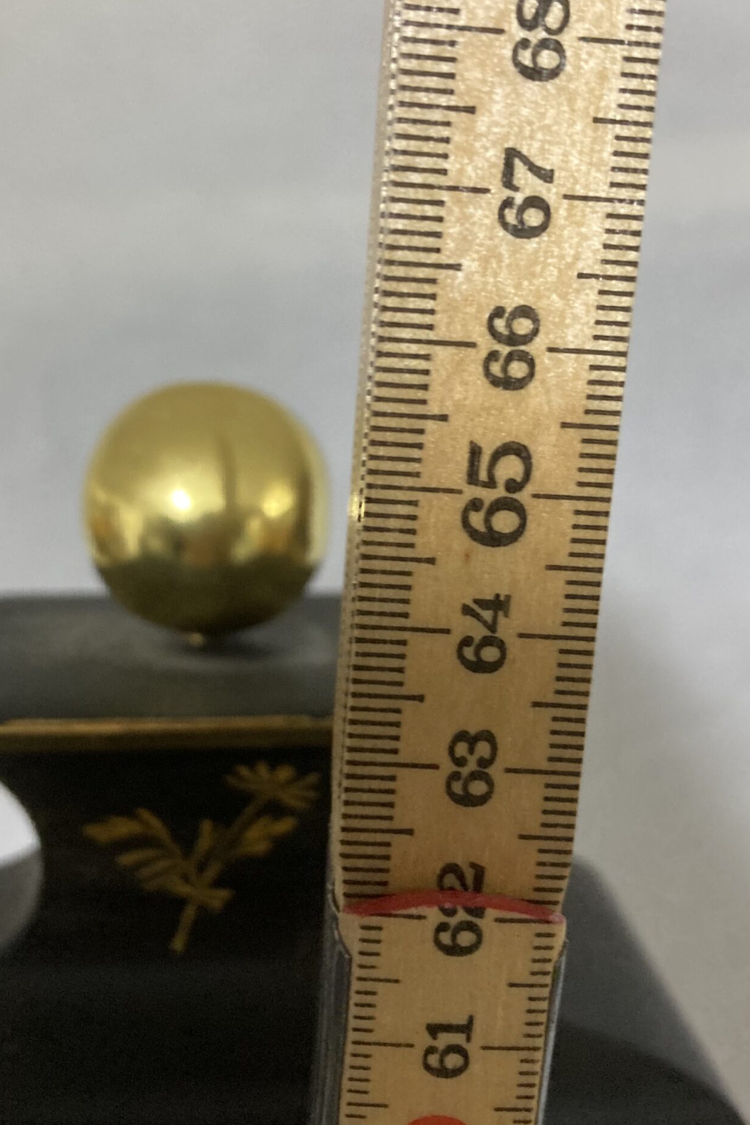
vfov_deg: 48.4
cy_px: 535
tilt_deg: -9.3
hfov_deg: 33.4
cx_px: 321
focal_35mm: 40
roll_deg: +0.0
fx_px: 1250
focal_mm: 3.99
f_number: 1.8
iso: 250
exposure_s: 1/33
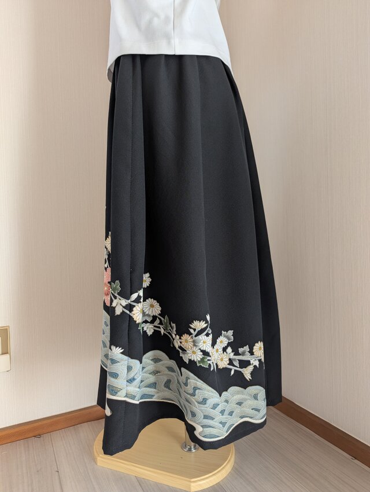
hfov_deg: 56.9
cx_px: 185
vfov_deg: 71.5
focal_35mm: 24
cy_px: 246
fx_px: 341
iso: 71
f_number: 1.85
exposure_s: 1/23.8
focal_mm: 6.81
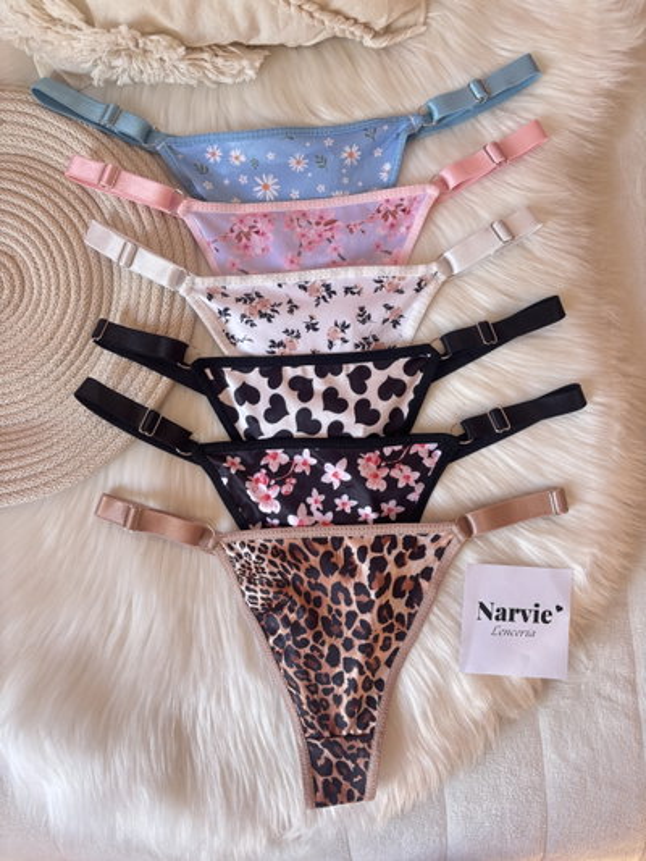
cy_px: 430
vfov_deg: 67.3
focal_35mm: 26
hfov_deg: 53.1
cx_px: 323
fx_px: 647
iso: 100
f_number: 1.6
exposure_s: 1/121
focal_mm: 5.96
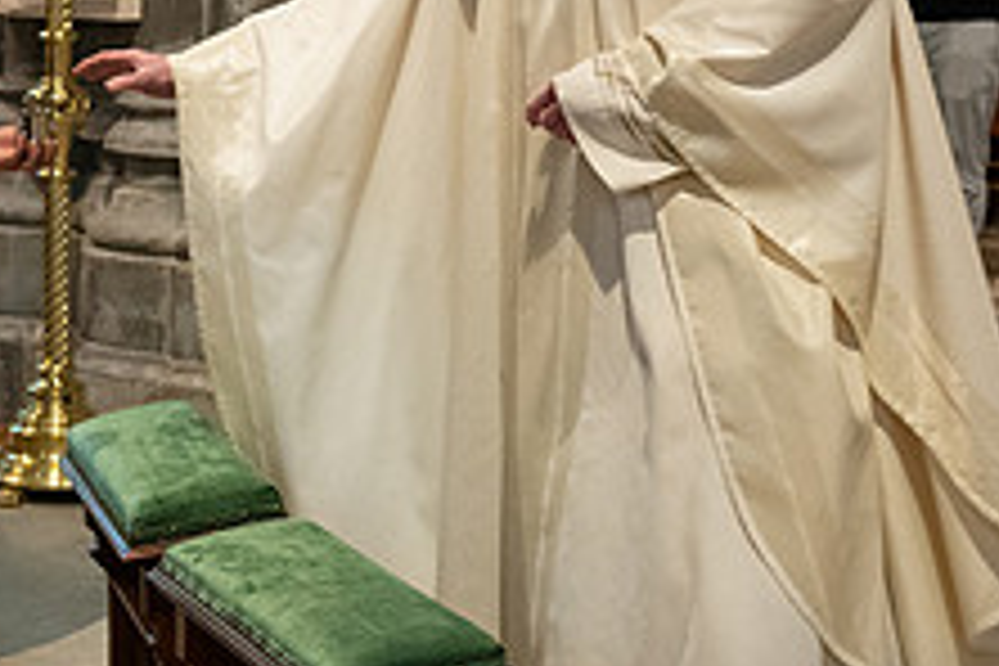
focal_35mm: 89
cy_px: 106
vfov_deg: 15.2
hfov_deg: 21.4
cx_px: -171
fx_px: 2470
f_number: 3.5
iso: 1250
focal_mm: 34
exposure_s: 1/160
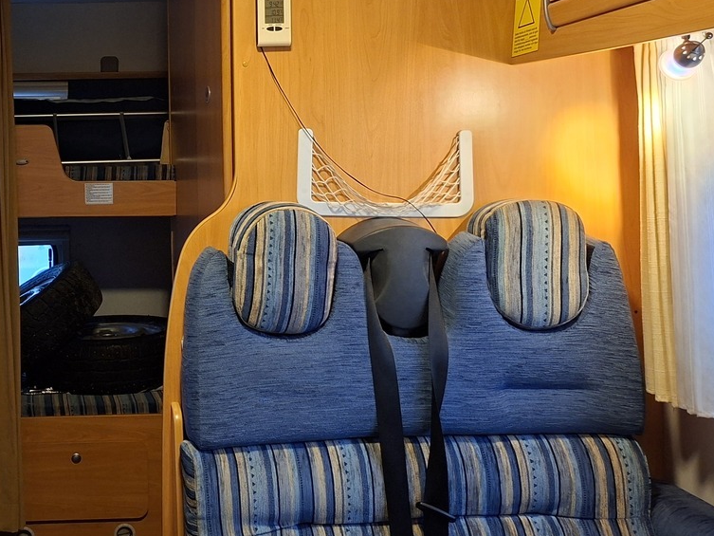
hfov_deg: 40.6
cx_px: 114
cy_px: 165
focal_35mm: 44
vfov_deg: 32.5
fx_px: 908
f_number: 1.8
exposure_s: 1/33
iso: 400
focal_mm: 5.54
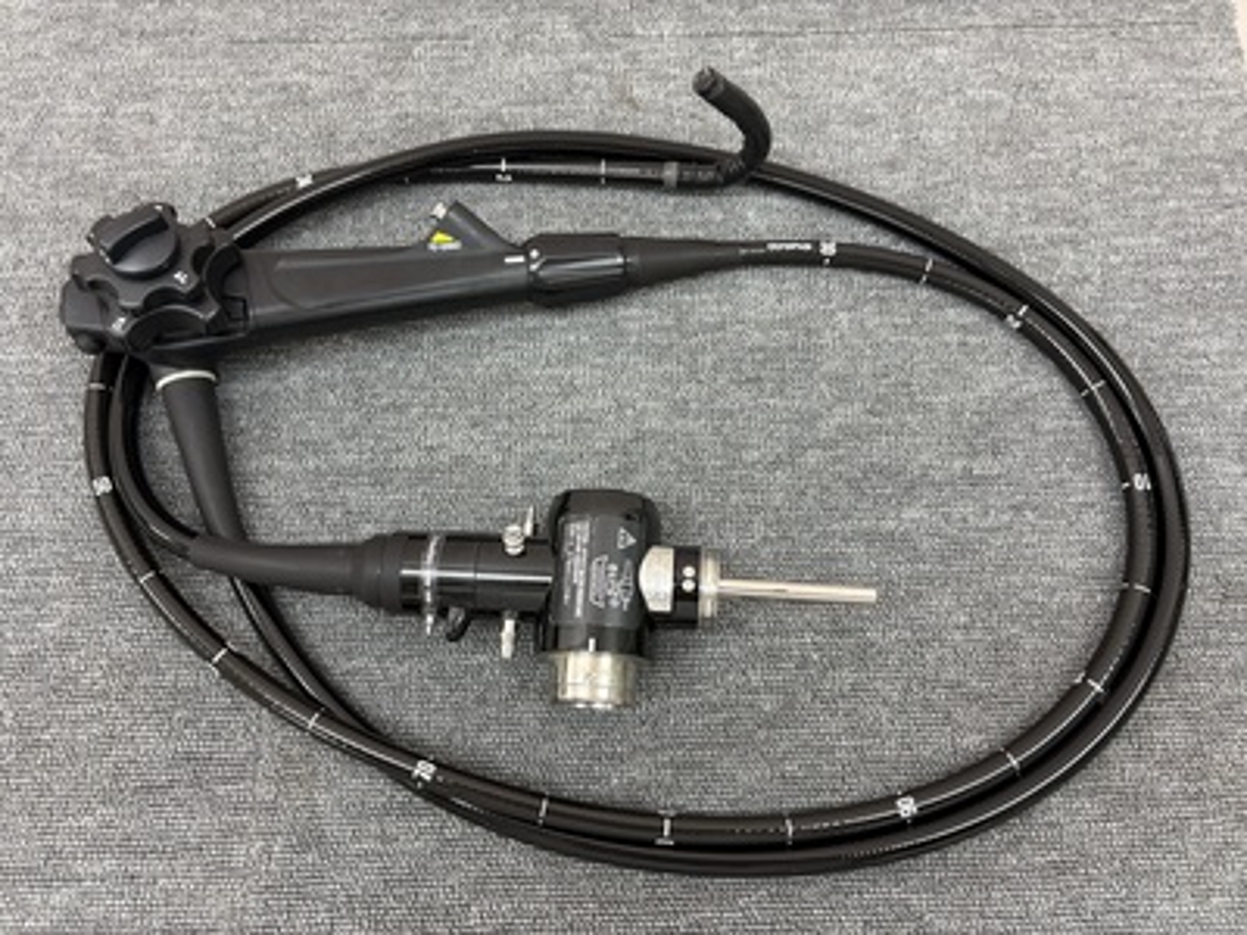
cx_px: 624
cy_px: 468
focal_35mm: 26
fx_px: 937
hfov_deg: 67.3
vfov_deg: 53.1
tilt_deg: -74.4
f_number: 1.6
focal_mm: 5.96
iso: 64
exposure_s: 1/60
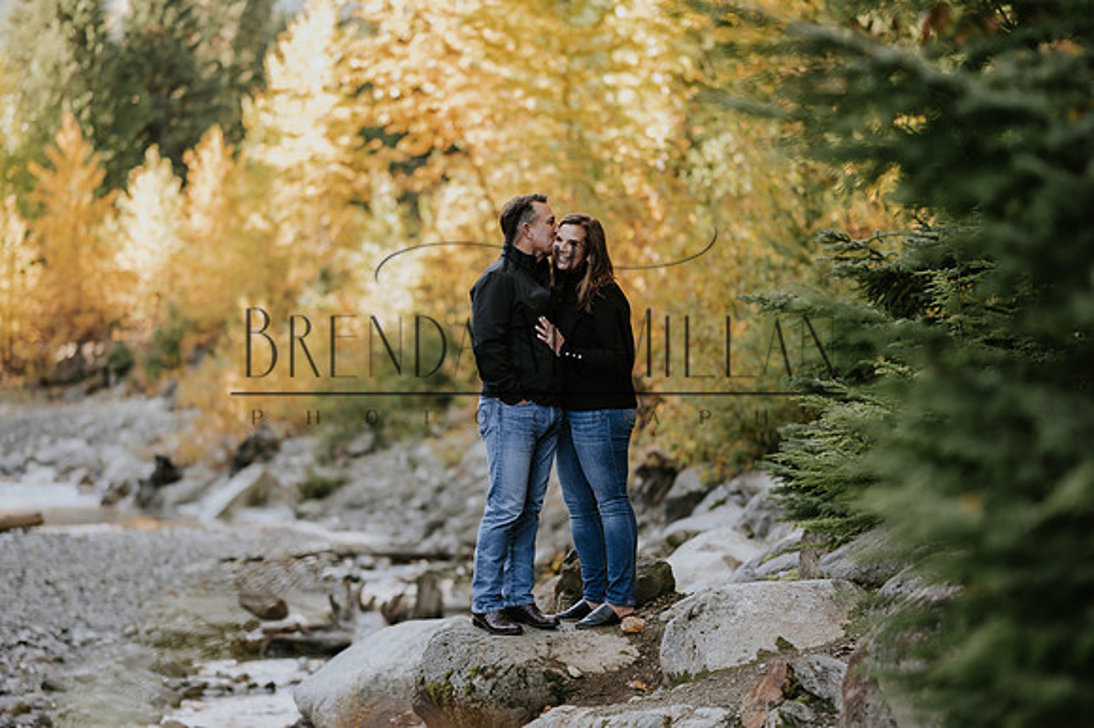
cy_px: 376
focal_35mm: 93
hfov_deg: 21.8
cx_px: 493
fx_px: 2837
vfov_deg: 14.6
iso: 500
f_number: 1.8
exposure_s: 1/1000
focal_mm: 85
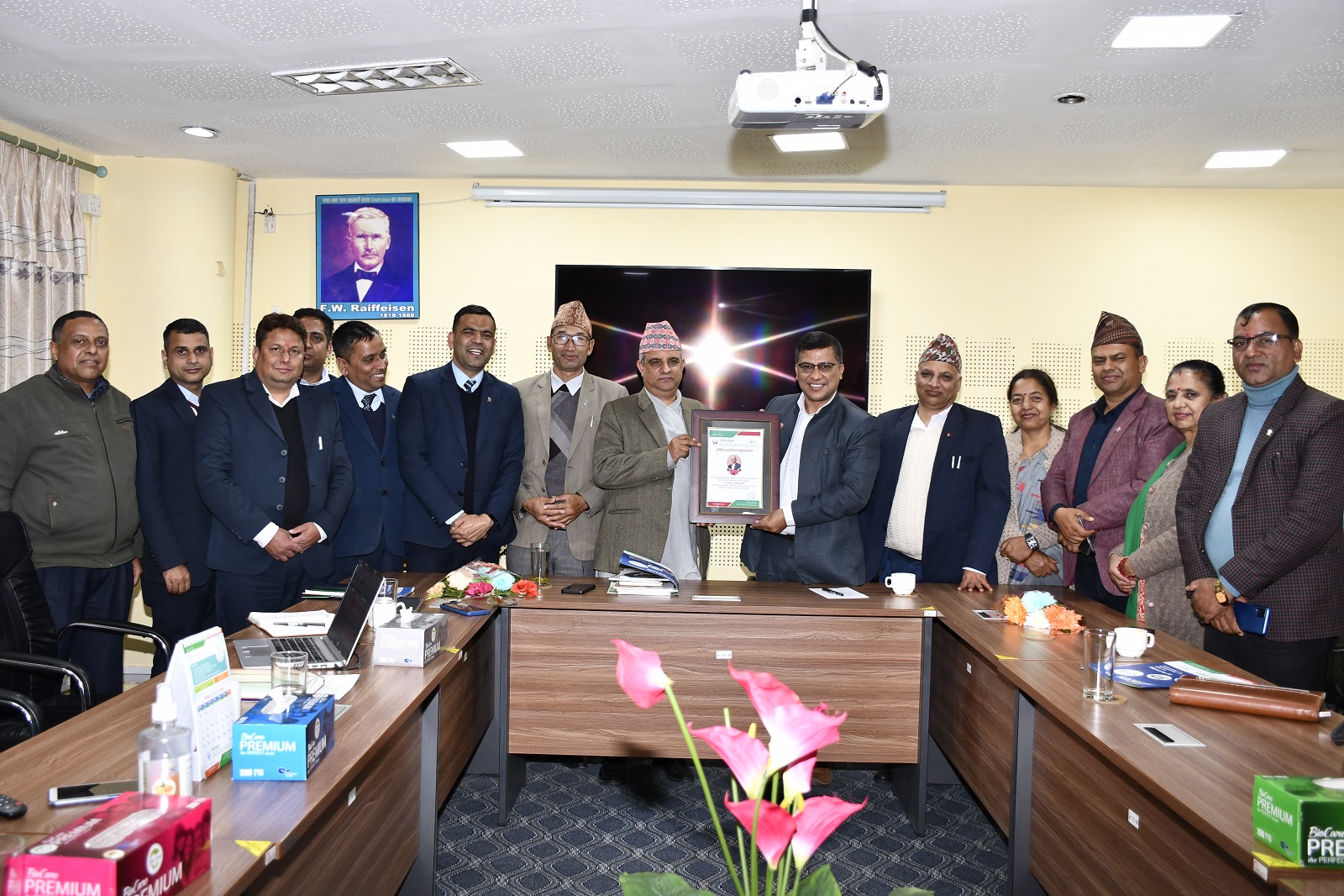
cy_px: 448
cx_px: 672
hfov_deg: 57.2
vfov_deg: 40.0
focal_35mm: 33
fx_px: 1232
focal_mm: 22
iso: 500
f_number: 4
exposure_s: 1/60
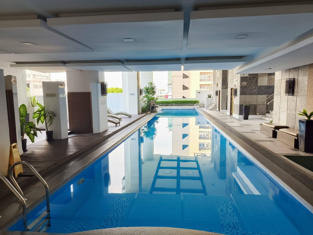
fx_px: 208
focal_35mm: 23
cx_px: 156
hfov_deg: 73.9
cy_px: 118
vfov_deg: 58.9
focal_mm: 5.25
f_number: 1.75
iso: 124
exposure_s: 1/60
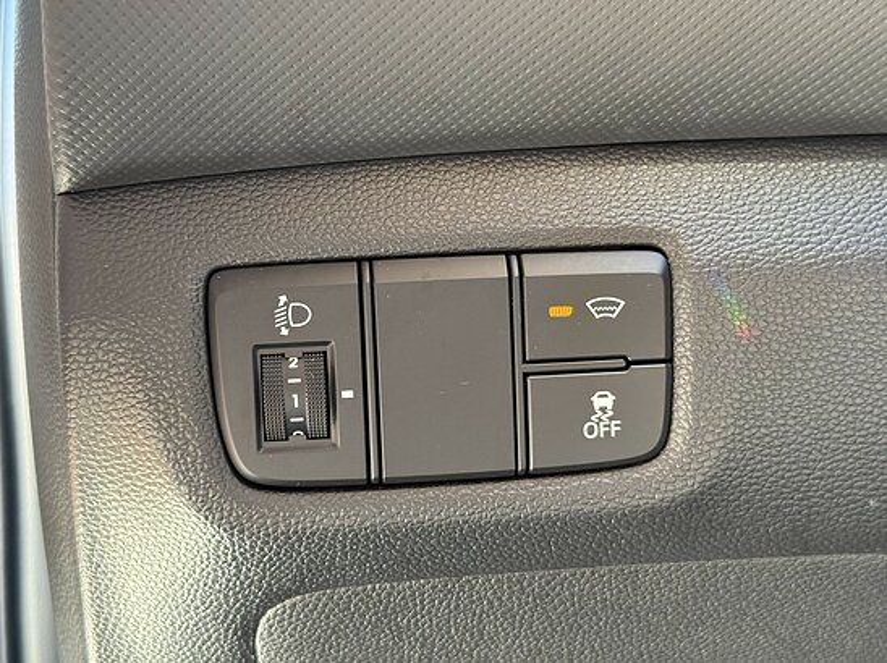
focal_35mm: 48
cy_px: 332
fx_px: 1229
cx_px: 444
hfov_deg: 39.7
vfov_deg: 30.2
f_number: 1.78
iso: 200
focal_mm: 6.76
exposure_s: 1/60
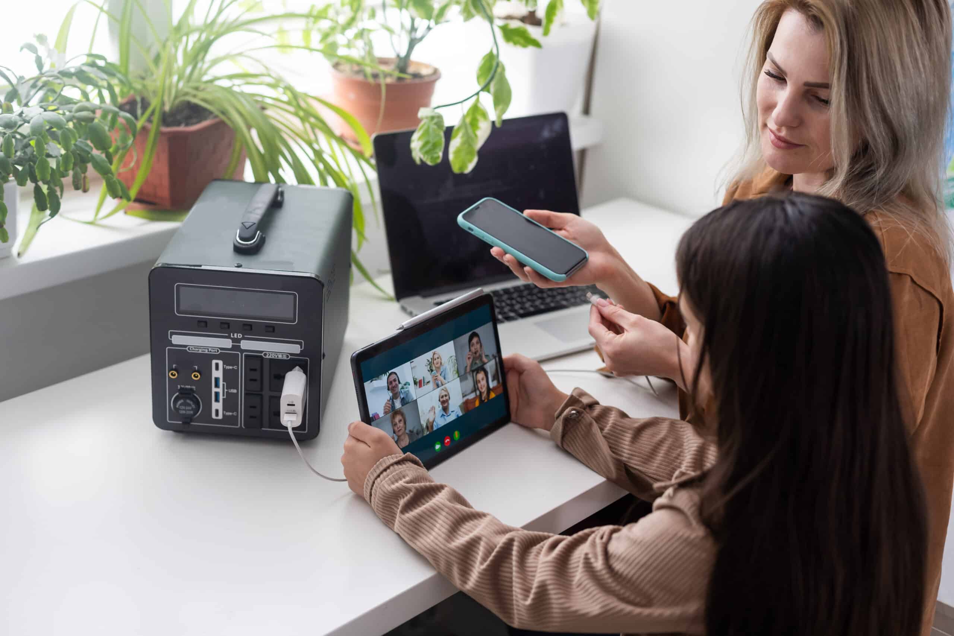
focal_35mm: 50
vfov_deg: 27.0
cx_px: 477
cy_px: 318
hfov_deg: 39.6
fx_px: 1325
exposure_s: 1/100
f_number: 2.8
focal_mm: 50
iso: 160
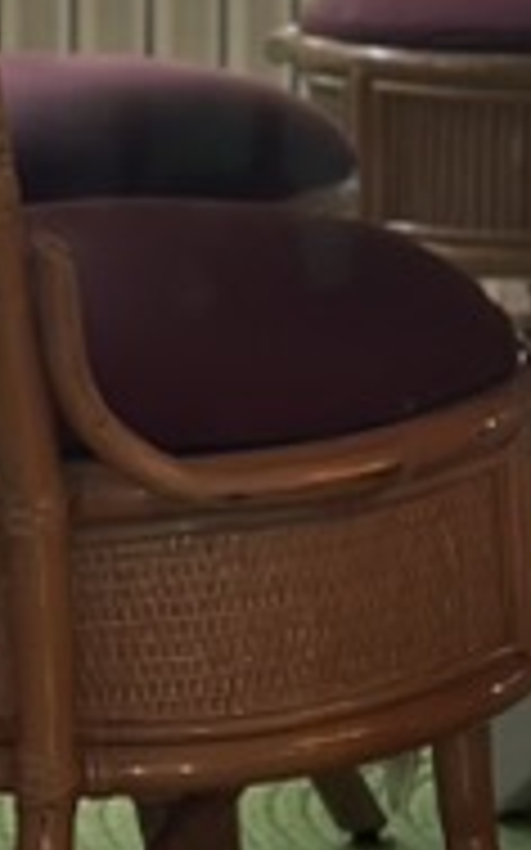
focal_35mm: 276
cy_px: -760
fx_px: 6395
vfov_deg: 7.4
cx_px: 720
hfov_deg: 4.7
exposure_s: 1/123
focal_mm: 6.86
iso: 64
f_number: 1.78
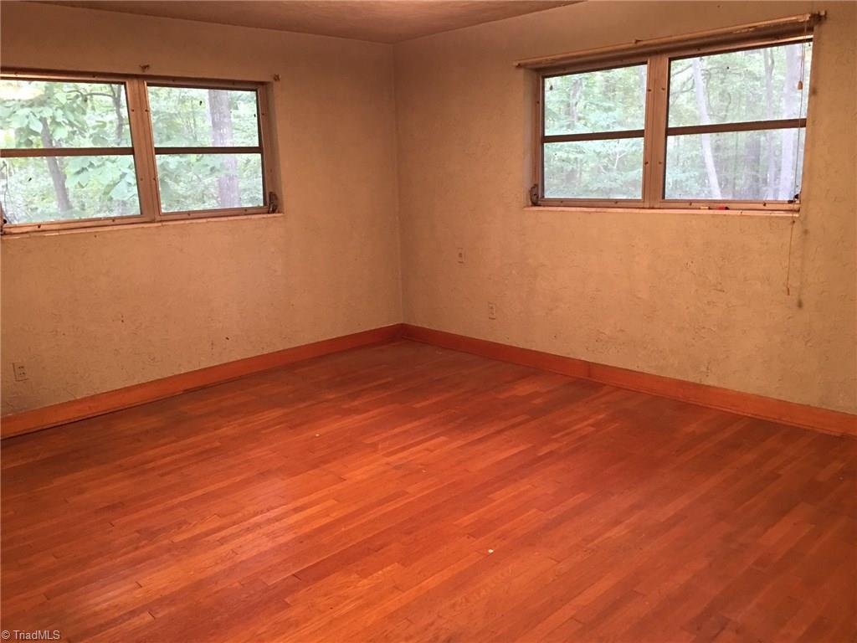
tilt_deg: -11.5
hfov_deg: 61.7
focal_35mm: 29
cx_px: 428
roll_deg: +2.0
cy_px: 322
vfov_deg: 48.2
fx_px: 718
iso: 50
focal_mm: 4.15
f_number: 2.2
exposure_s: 1/4
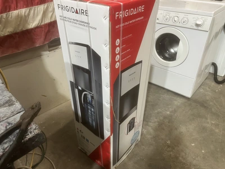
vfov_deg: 53.1
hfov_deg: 67.3
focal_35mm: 26
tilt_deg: -33.8
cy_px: 84
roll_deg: +2.2
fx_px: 169
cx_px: 112
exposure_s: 1/60
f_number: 1.6
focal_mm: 5.1
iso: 100
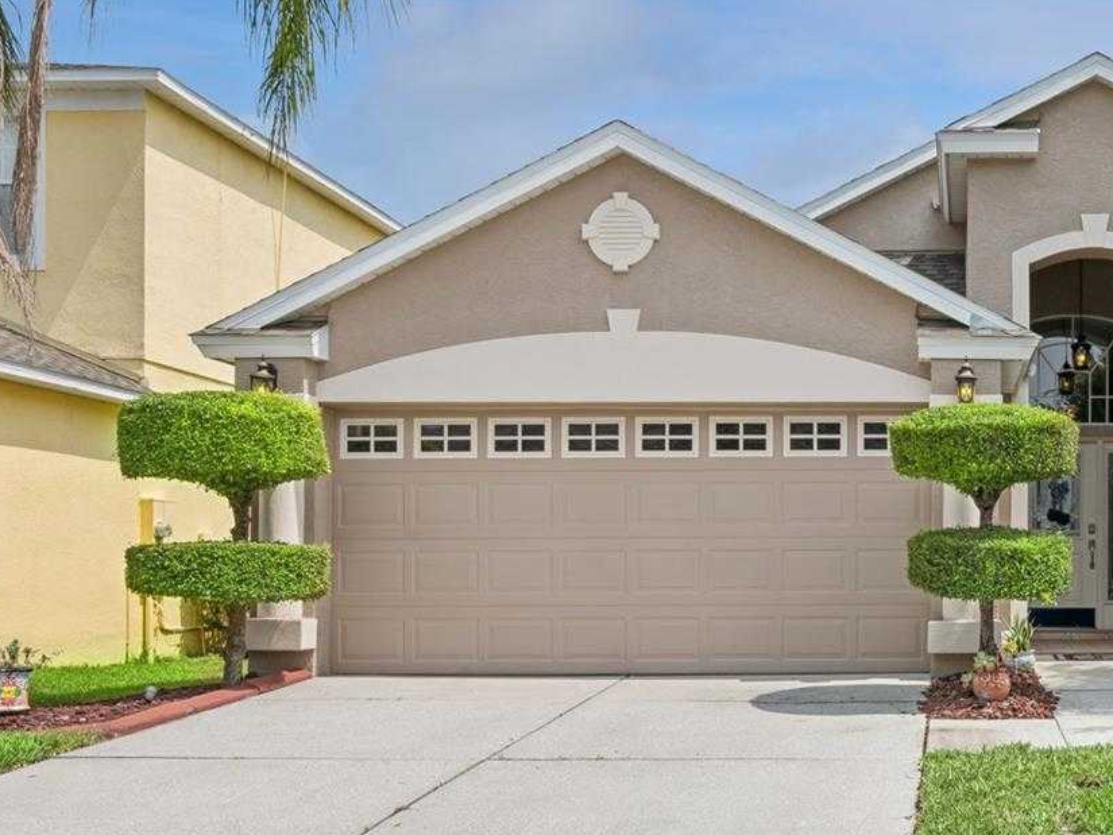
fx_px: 1318
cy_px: 585
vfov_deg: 34.7
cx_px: 996
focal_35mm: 41
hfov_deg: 42.1
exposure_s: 1/50
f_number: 20
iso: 125
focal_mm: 22
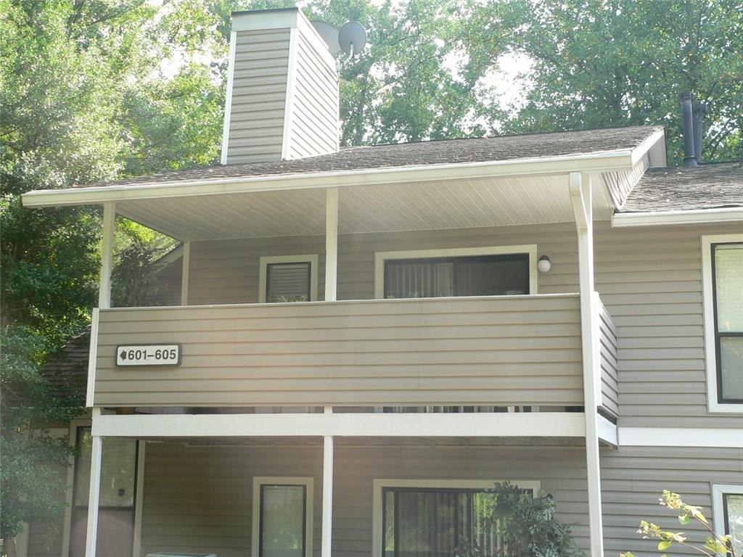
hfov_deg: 37.5
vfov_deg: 28.6
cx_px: 372
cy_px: 278
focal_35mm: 51
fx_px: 1095
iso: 80
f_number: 4
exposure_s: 1/80
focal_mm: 8.5
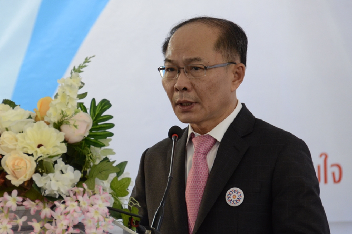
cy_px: 117
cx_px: 176
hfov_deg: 7.0
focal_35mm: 292
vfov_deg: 4.7
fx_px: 2859
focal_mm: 195
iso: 1600
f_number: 6.3
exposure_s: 1/2500
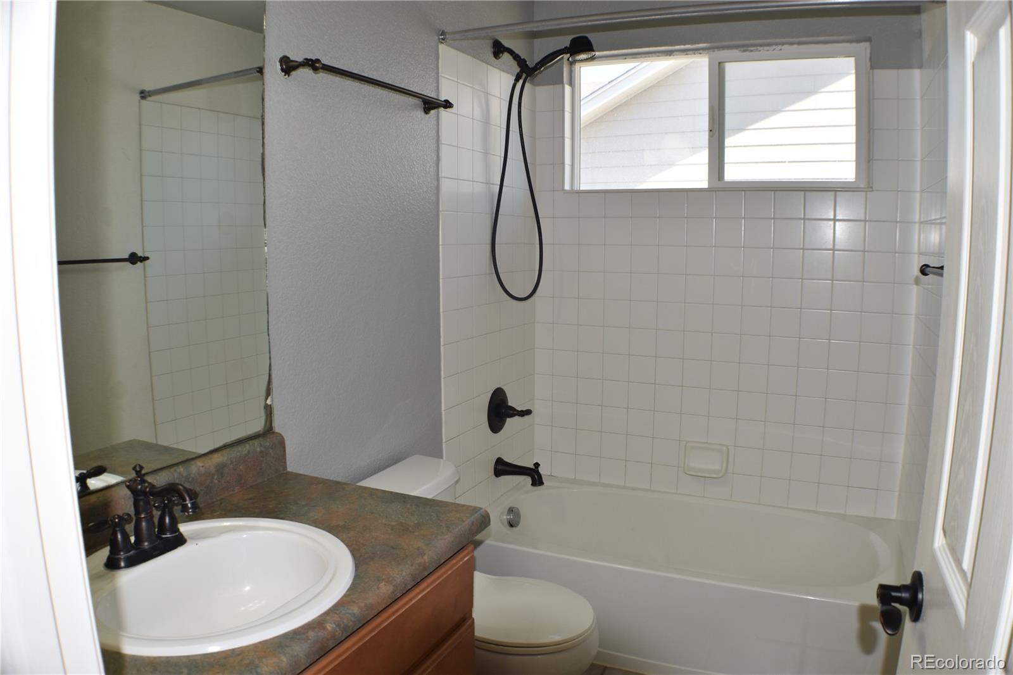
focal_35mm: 34
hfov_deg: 55.1
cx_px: 506
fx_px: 971
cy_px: 338
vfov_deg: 38.3
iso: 180
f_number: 5.6
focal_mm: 23
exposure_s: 1/125
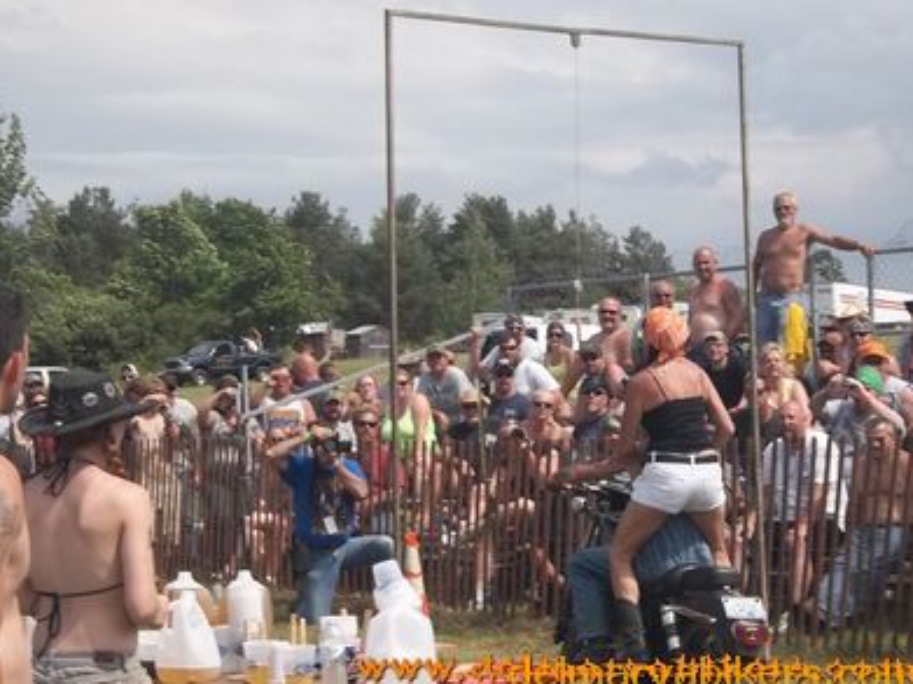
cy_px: 343
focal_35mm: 88
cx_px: 460
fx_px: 2320
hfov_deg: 22.3
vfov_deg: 16.8
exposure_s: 1/125
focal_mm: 15.4
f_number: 11
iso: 80
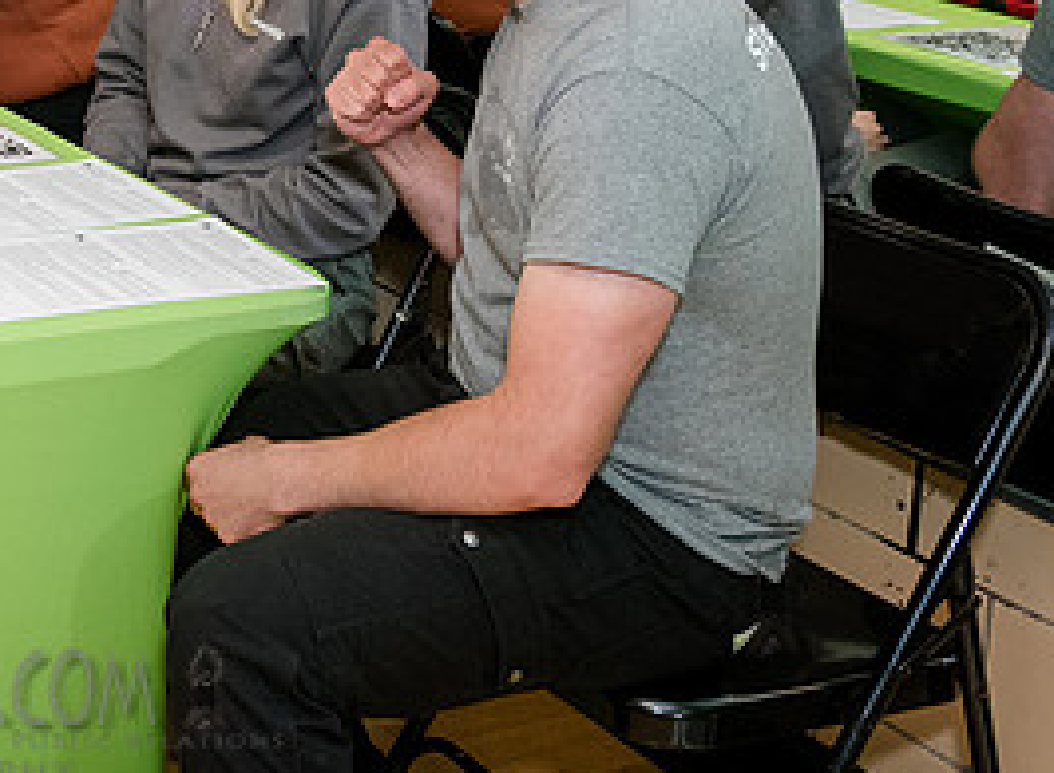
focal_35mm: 70
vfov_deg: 19.9
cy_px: -52
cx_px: -177
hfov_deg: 25.4
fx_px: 2114
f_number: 4.5
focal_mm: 29
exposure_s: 1/250
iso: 4000
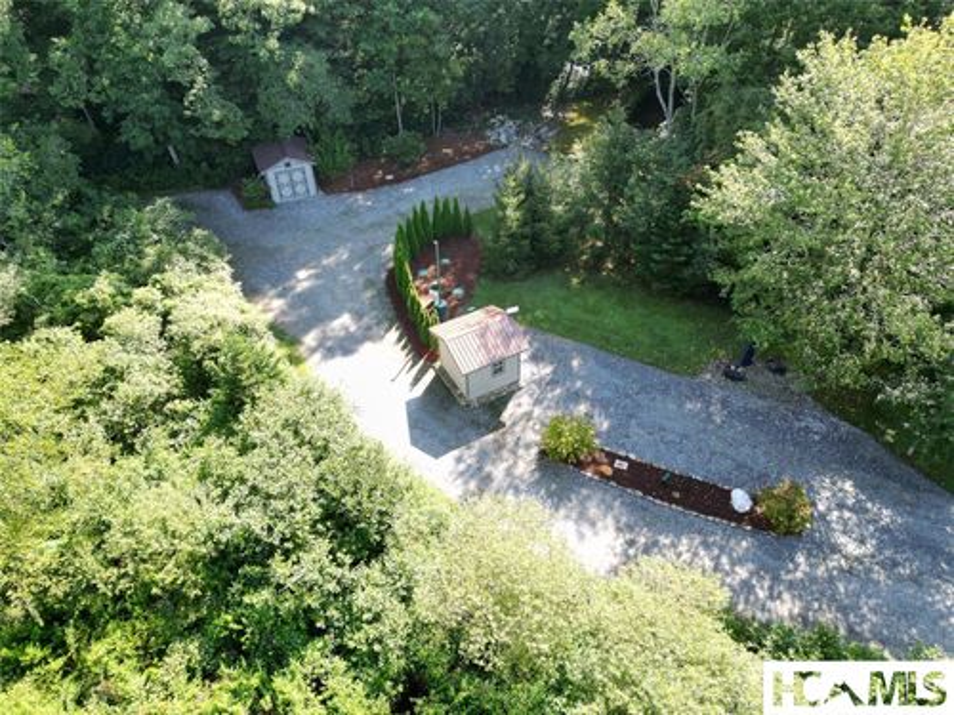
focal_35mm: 24
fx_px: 661
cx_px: 477
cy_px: 358
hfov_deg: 71.6
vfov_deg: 56.8
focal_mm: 6.72
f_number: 1.7
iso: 100
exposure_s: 1/400
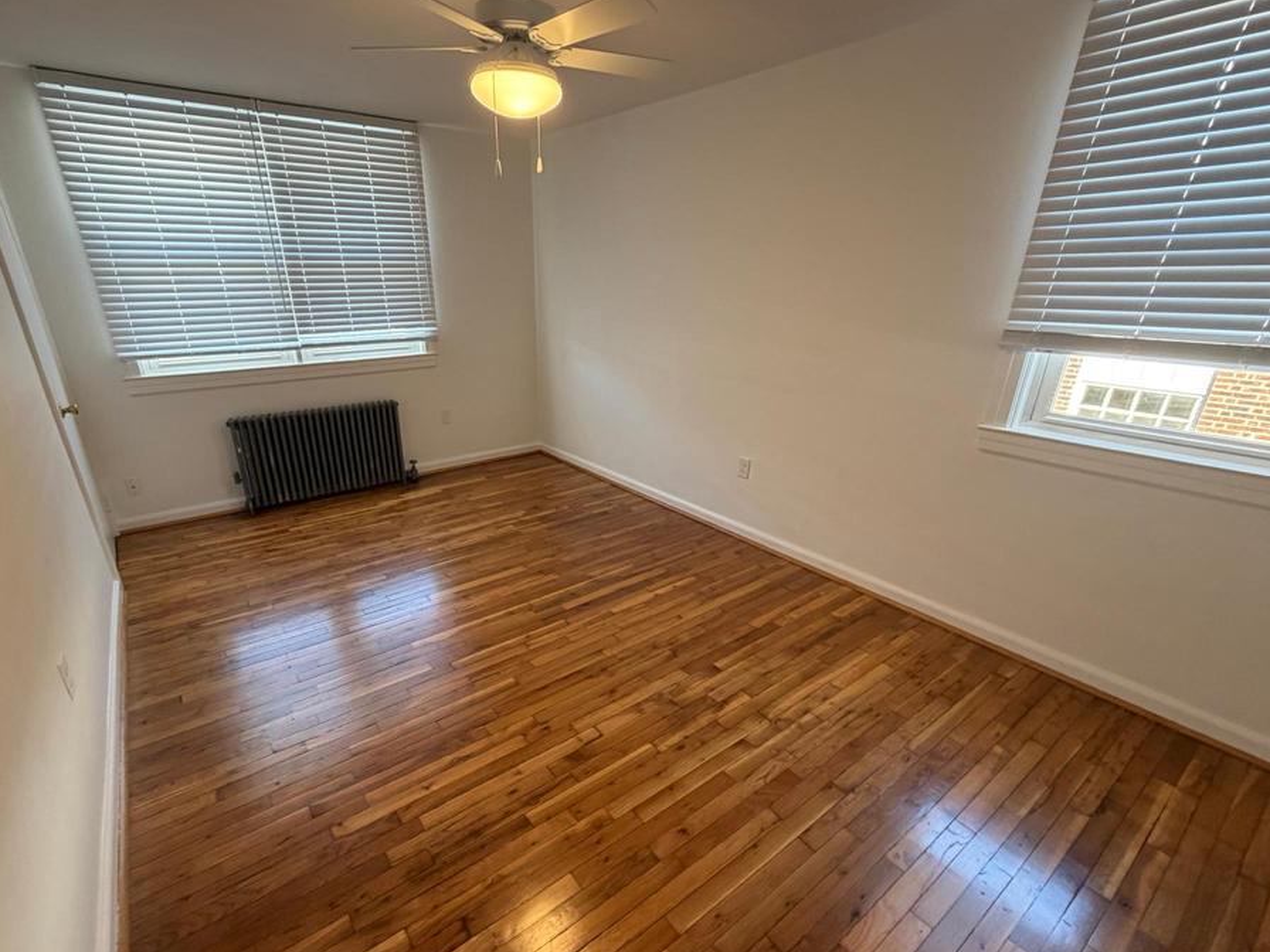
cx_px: 578
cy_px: 513
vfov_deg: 78.0
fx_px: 587
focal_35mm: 16
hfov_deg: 94.3
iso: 250
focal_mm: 2.22
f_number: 2.2
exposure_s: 1/60
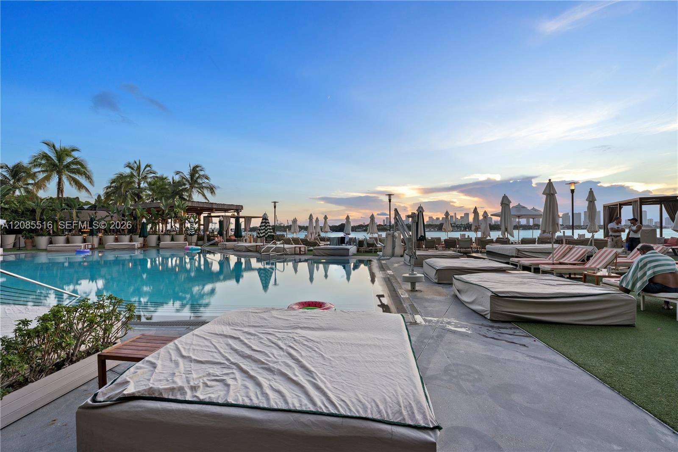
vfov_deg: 73.7
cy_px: 226
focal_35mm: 16
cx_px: 339
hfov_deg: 96.7
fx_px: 301
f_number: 10
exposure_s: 1/4
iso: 100
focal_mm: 16
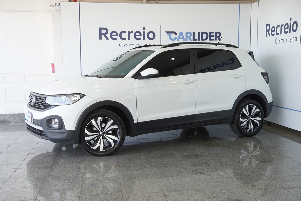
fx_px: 389
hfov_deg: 42.3
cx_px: 150
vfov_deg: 29.0
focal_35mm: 46
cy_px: 100
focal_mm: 31
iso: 200
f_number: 4
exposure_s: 1/100
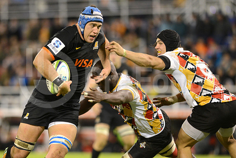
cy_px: 79
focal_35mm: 300
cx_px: 118
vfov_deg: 4.6
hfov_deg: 6.9
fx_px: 1967
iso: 3200
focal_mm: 300
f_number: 2.8
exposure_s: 1/640
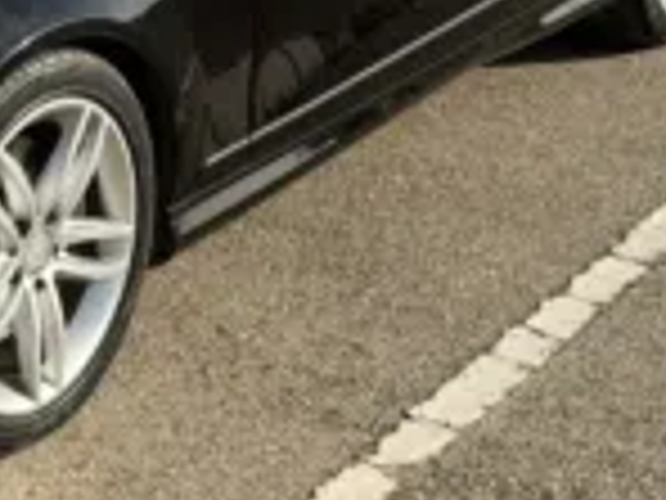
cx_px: 32
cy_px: -185
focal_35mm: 104
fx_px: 2001
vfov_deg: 13.6
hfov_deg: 18.5
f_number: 1.78
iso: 80
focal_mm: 6.76
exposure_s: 1/3413
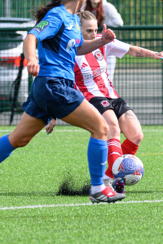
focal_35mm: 866
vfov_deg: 2.4
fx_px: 5883
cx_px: 27
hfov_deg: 1.6
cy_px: 36
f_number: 5
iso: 1100
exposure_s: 1/4000
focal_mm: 220
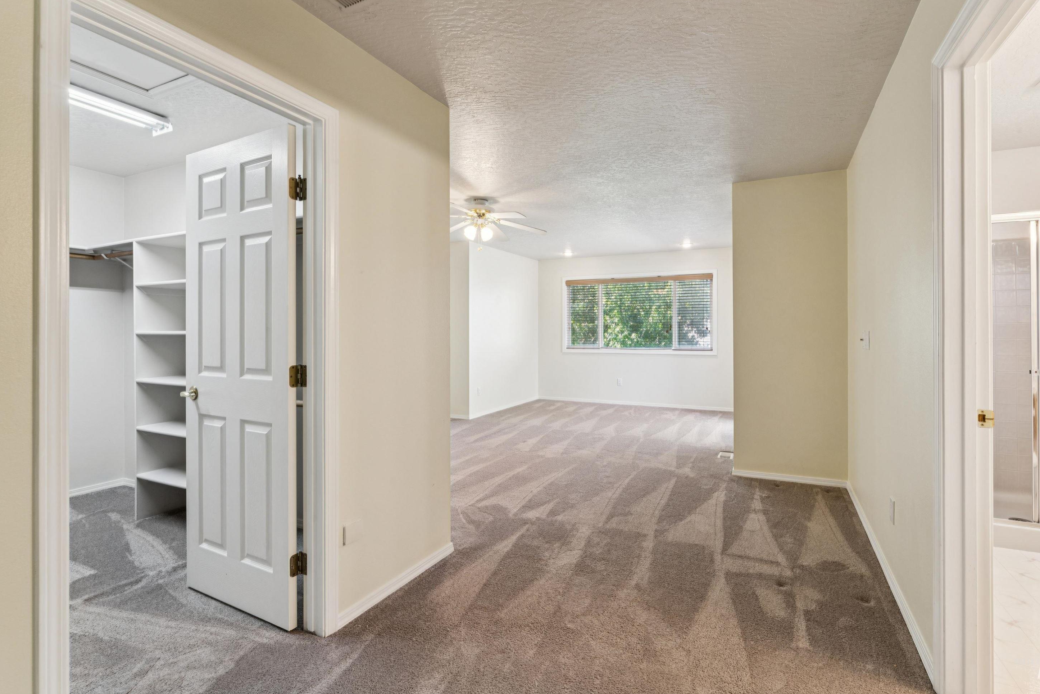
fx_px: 491
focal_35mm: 17
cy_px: 330
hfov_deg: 93.2
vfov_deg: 70.4
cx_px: 546
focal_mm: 16
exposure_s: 1/6
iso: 400
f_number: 13
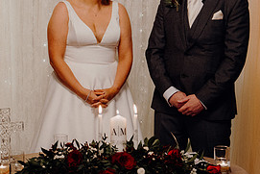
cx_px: 17
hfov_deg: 22.0
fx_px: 650
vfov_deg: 15.2
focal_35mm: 90
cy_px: 71
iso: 2000
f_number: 3.5
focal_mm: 42
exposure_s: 1/160
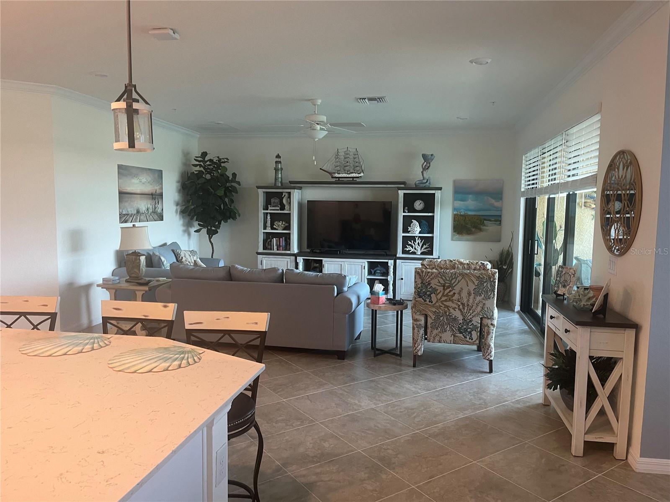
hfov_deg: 67.3
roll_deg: -0.9
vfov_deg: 53.1
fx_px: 503
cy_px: 251
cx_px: 335
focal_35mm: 26
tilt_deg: -5.4
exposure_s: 1/60
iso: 160
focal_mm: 5.1
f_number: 1.6
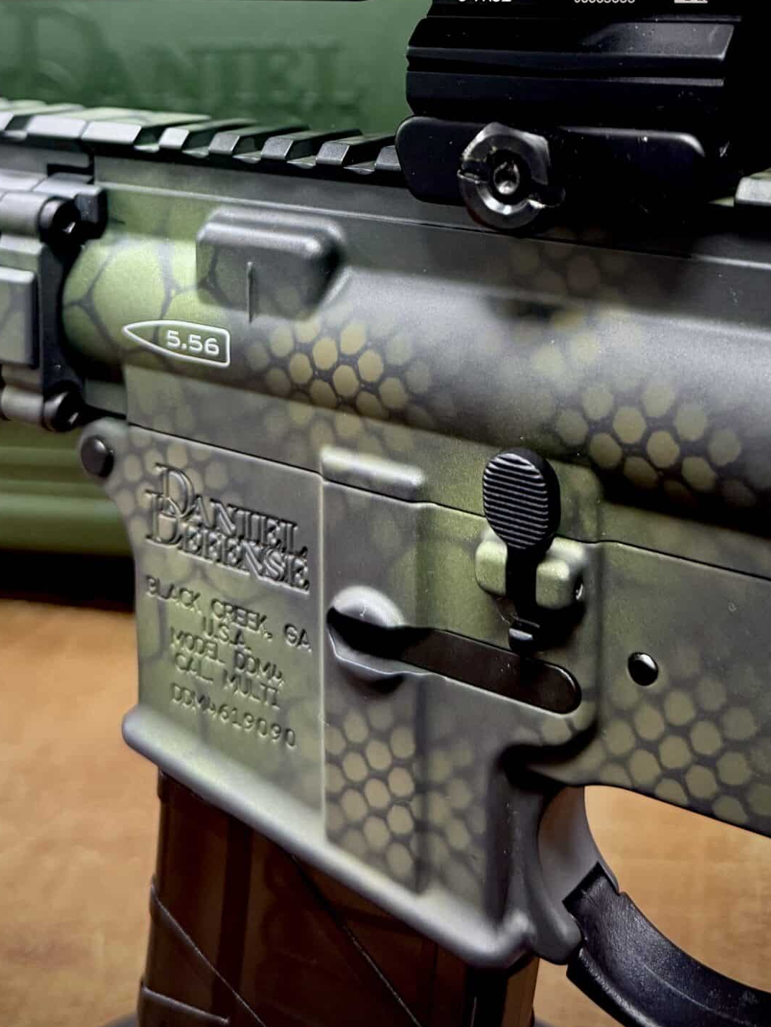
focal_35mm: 43
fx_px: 1277
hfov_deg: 33.6
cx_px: 336
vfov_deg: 41.1
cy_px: 140
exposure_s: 1/60
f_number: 1.78
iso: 400
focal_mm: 6.76
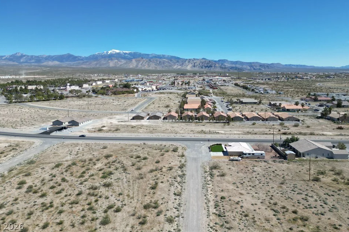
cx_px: 172
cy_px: 91
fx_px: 262
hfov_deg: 67.4
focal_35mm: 27
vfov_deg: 47.6
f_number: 1.7
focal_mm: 6.72
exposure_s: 1/3000
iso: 100
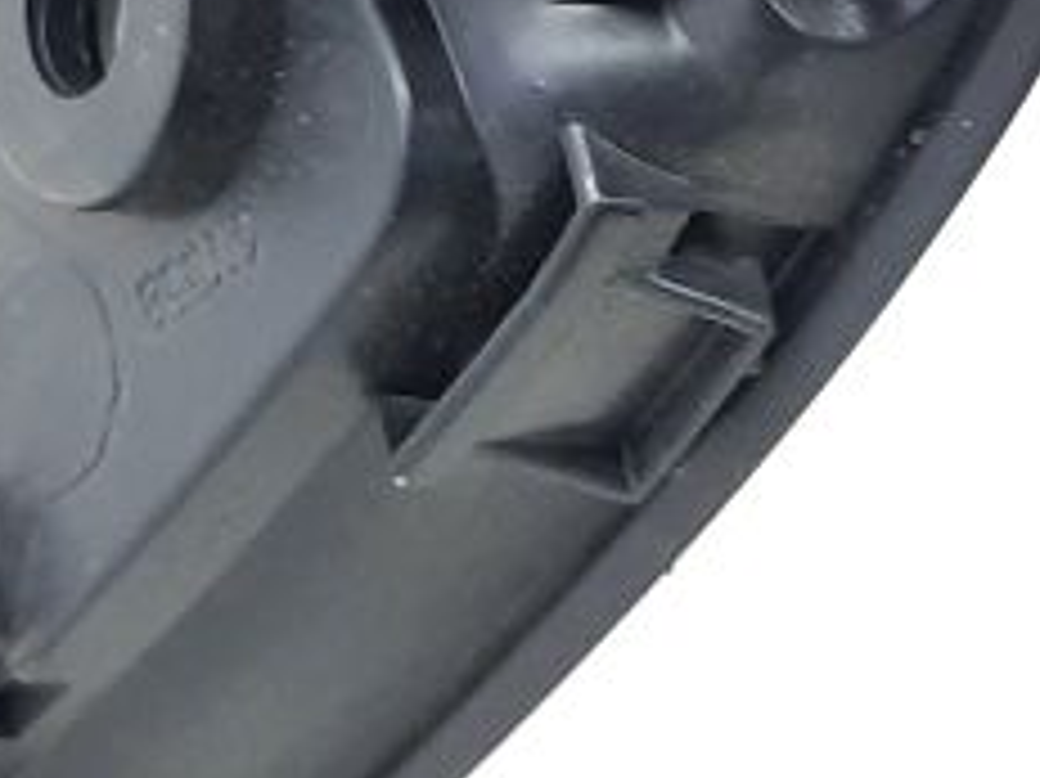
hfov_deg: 15.2
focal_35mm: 130
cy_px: -423
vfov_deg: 10.9
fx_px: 3904
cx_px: 581
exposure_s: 1/50
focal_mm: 4.6
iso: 200
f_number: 2
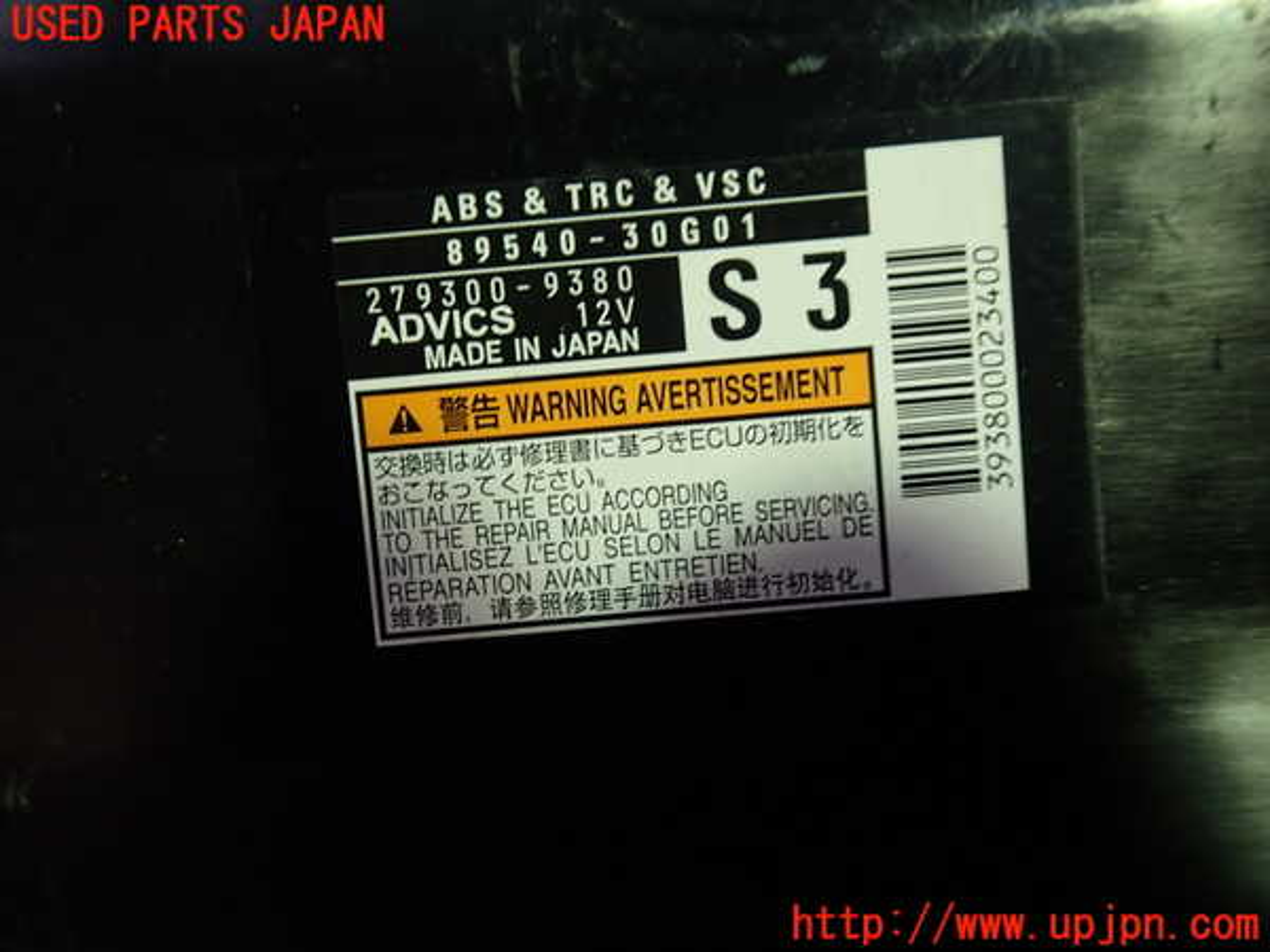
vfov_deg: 46.8
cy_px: 476
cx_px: 635
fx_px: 1101
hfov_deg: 60.0
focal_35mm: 30
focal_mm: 5.4
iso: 200
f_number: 2.3
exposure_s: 1/60
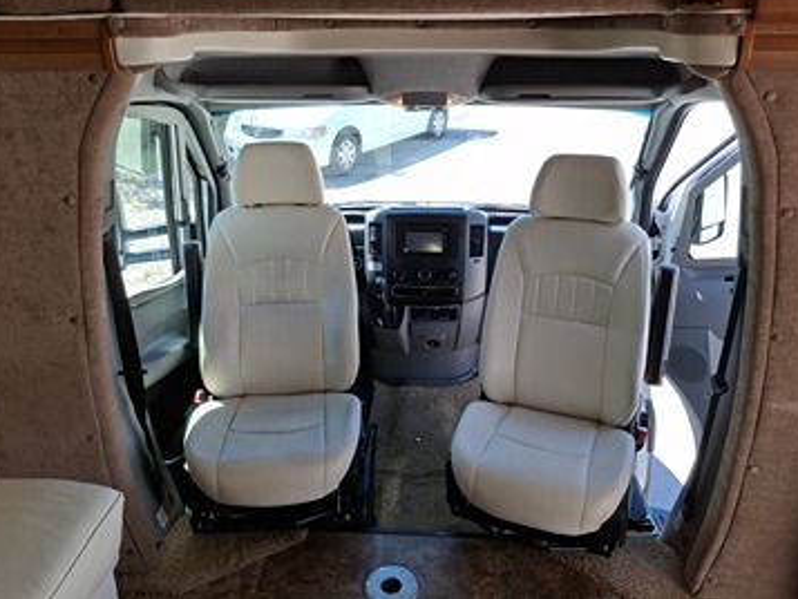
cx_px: 398
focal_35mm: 28
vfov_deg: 49.7
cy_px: 266
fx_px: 646
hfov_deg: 63.4
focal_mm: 4.69
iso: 25
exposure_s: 1/338
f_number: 1.8
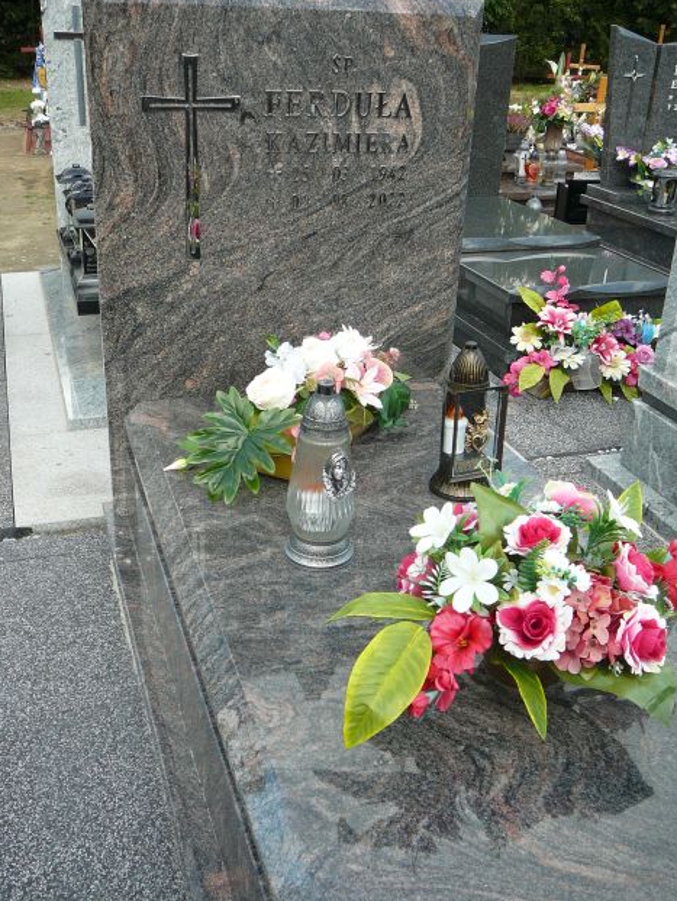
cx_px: 338
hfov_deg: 39.7
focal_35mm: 36
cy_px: 449
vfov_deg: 51.3
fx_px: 938
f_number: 2.8
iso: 80
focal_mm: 5.2
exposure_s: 1/320
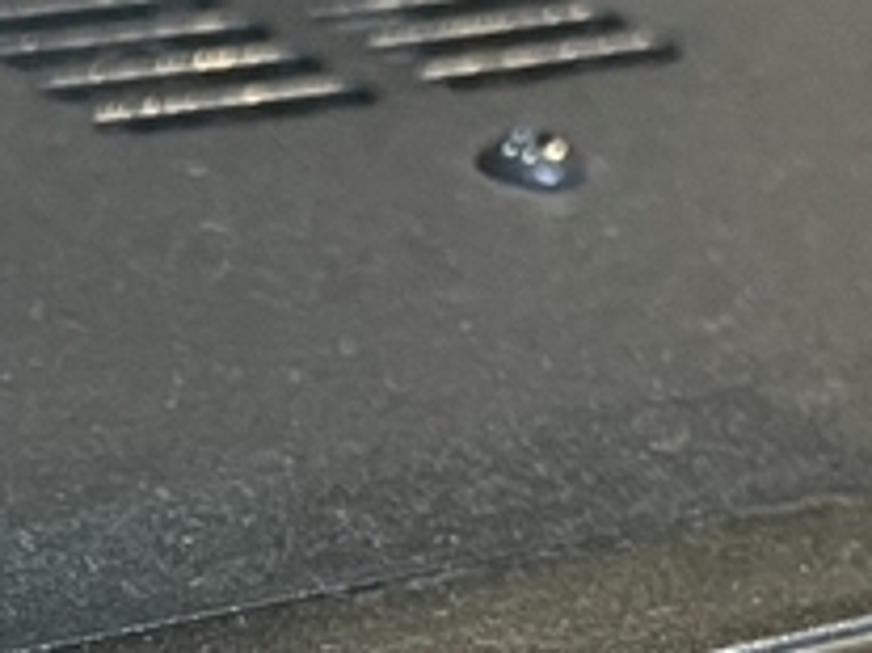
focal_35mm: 151
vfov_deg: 9.4
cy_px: 1091
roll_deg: -4.7
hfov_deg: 12.8
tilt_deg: -34.1
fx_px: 3802
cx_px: -97
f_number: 1.6
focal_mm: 4.2
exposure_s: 1/50
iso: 400
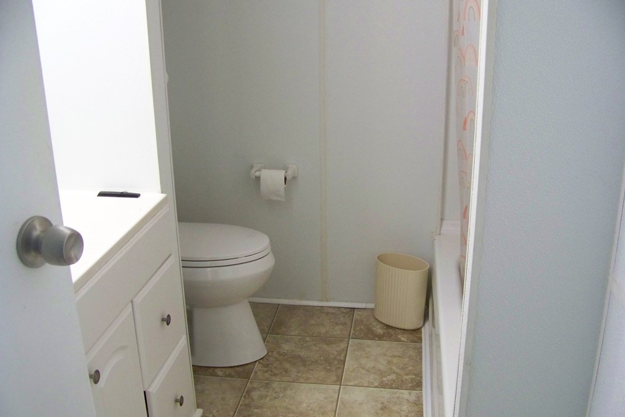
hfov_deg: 50.7
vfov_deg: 35.0
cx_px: 312
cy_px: 231
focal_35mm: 38
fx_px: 660
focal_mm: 5.85
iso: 250
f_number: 2.8
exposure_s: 1/30
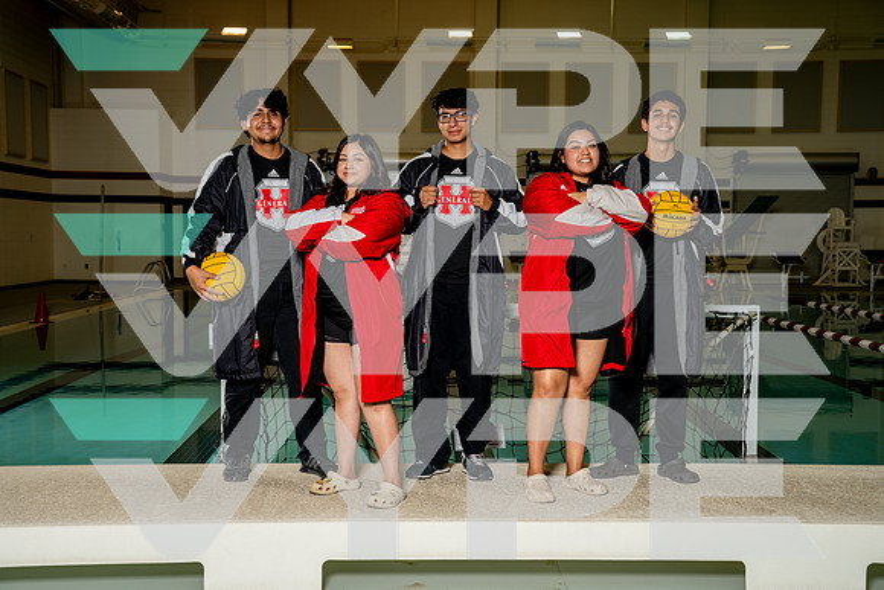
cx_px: 442
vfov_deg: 27.4
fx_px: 1208
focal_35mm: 49
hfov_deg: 40.2
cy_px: 295
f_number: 5.6
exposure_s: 1/250
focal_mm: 49
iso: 100
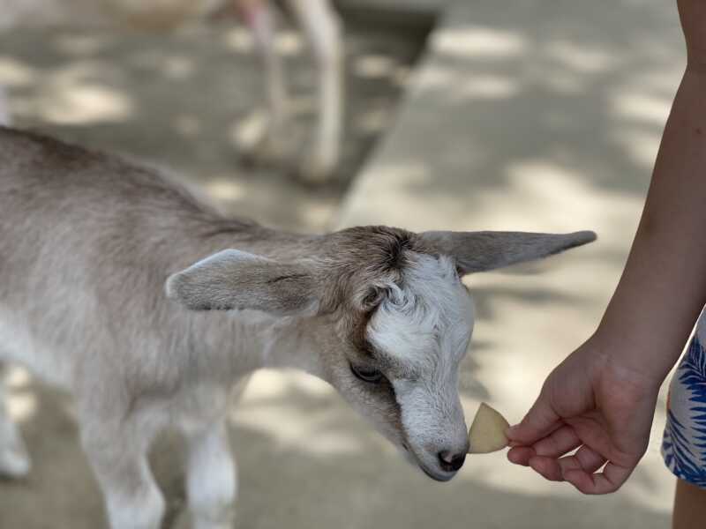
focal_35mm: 52
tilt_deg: -26.9
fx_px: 1061
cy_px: 264
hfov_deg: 36.8
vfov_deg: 28.0
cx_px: 353
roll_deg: +2.1
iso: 20
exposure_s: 1/249
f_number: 2
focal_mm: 6
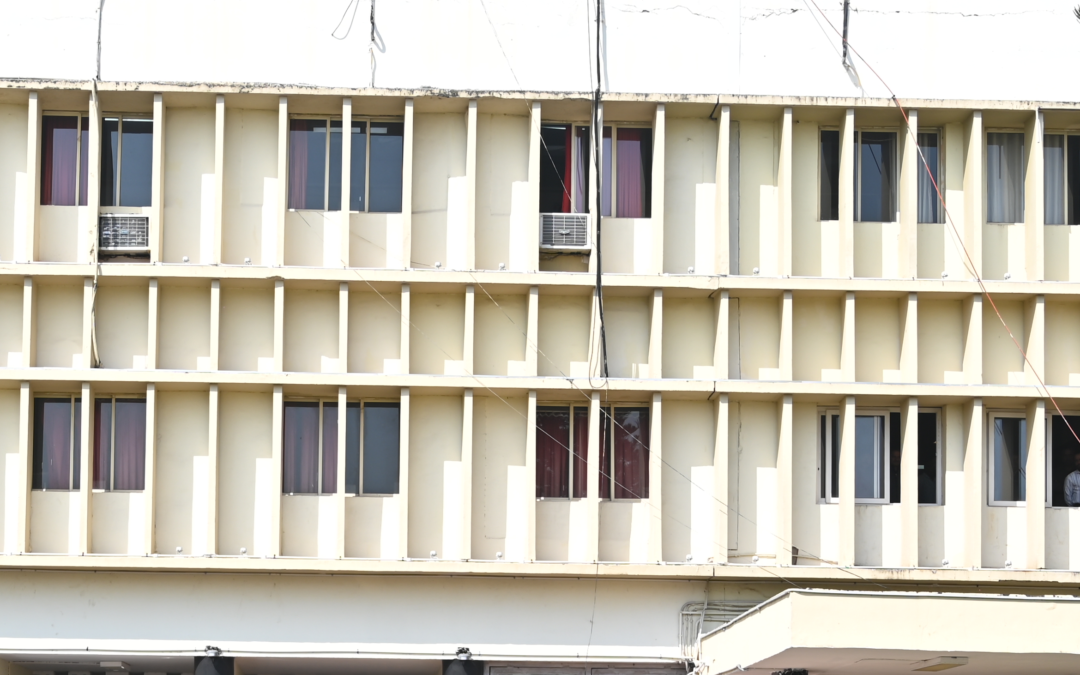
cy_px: 661
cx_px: 368
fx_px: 2364
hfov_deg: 25.6
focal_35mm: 80
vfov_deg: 16.0
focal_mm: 30.5
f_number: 5
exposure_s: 1/400
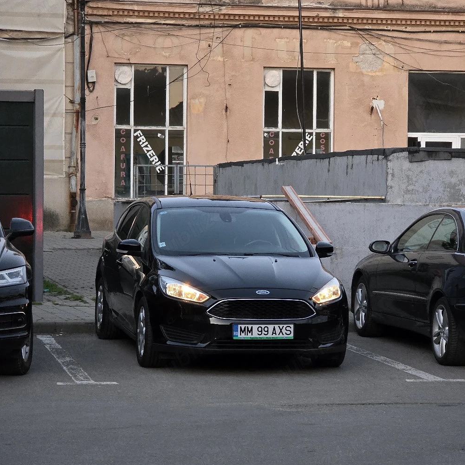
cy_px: 244
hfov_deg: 12.8
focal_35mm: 136
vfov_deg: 12.8
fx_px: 2067
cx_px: 232
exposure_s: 1/33.4
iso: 1250
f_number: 3.4
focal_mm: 18.6
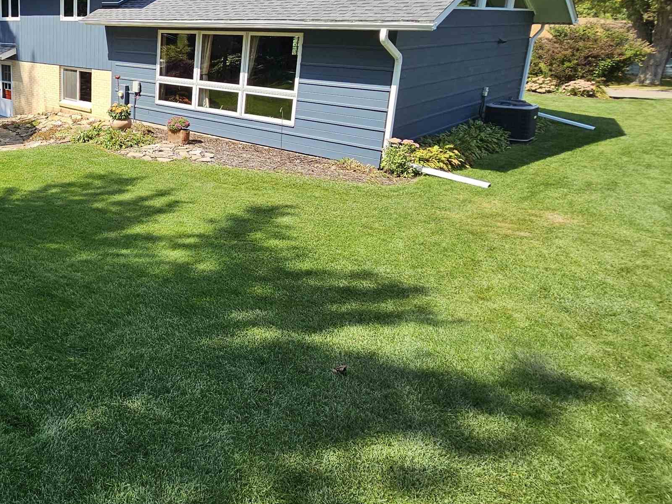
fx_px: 485
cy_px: 133
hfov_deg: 58.6
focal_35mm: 25
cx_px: 60
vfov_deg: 52.7
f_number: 2.2
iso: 50
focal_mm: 2.2
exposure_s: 1/1053
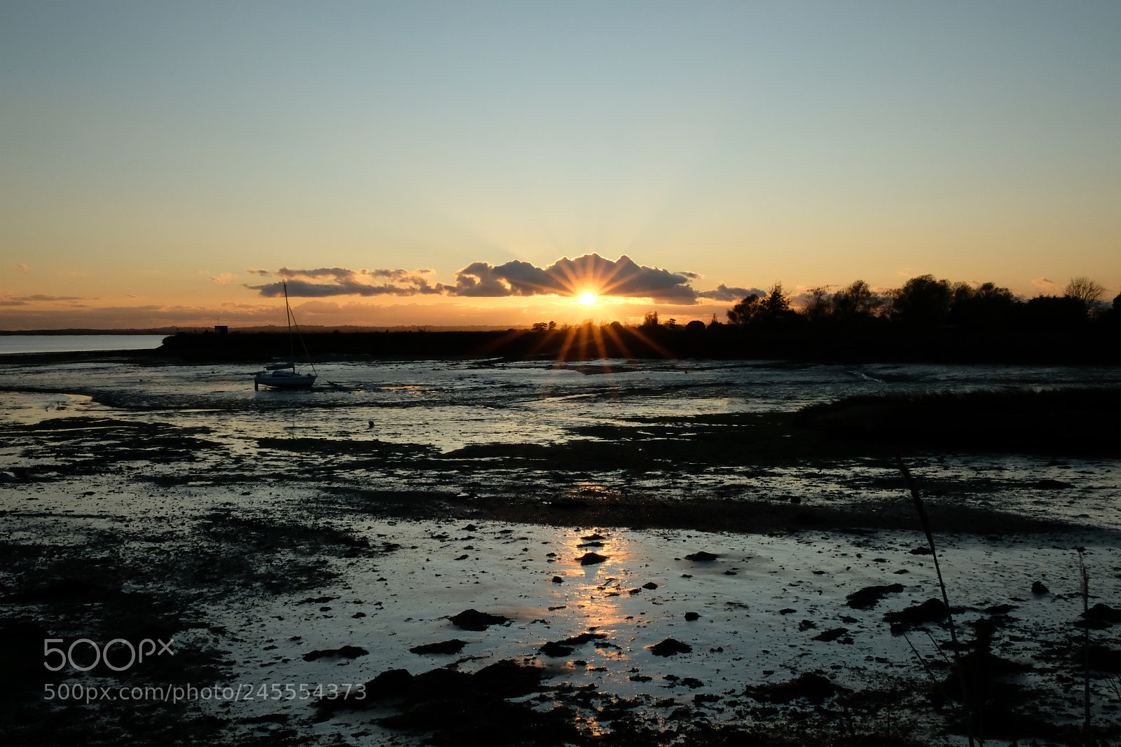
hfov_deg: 54.4
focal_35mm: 35
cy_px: 374
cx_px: 560
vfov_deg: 37.8
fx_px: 1090
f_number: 22
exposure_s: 1/220
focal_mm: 23.4
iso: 3200
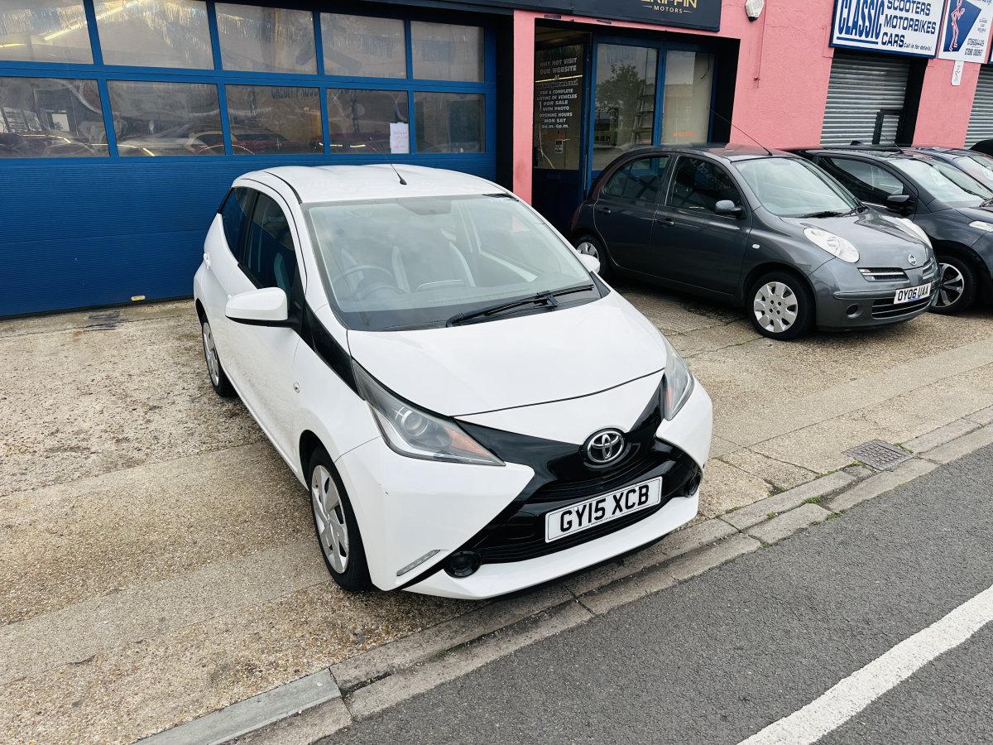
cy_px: 372
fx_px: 688
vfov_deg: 56.8
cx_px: 496
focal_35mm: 24
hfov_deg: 71.6
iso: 80
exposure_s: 1/252
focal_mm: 6.86
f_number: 1.78
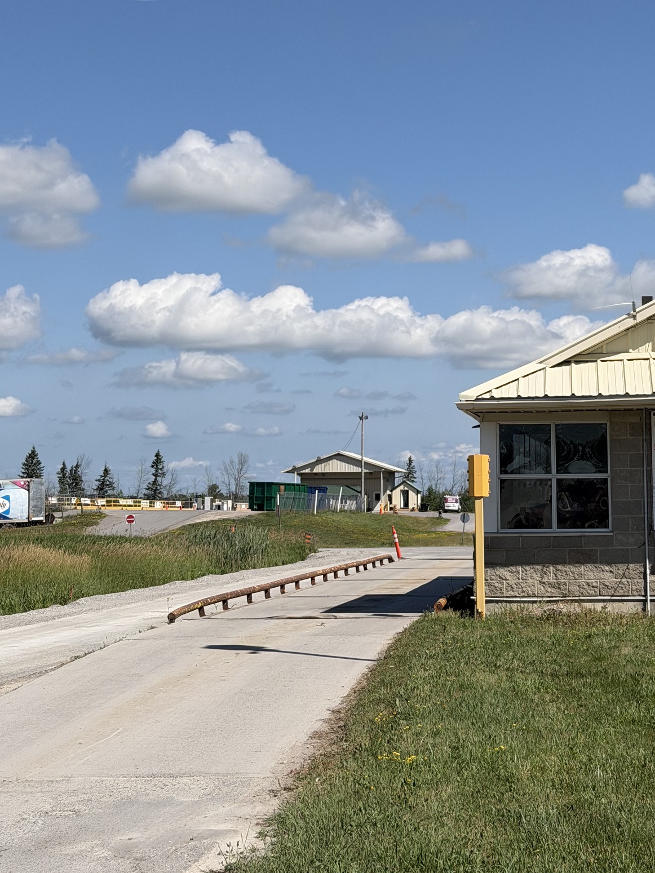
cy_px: 276
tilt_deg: +6.1
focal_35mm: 75
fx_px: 1892
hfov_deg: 19.5
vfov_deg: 25.8
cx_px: 488
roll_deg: -0.1
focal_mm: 6.76
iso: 64
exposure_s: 1/7874
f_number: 1.78
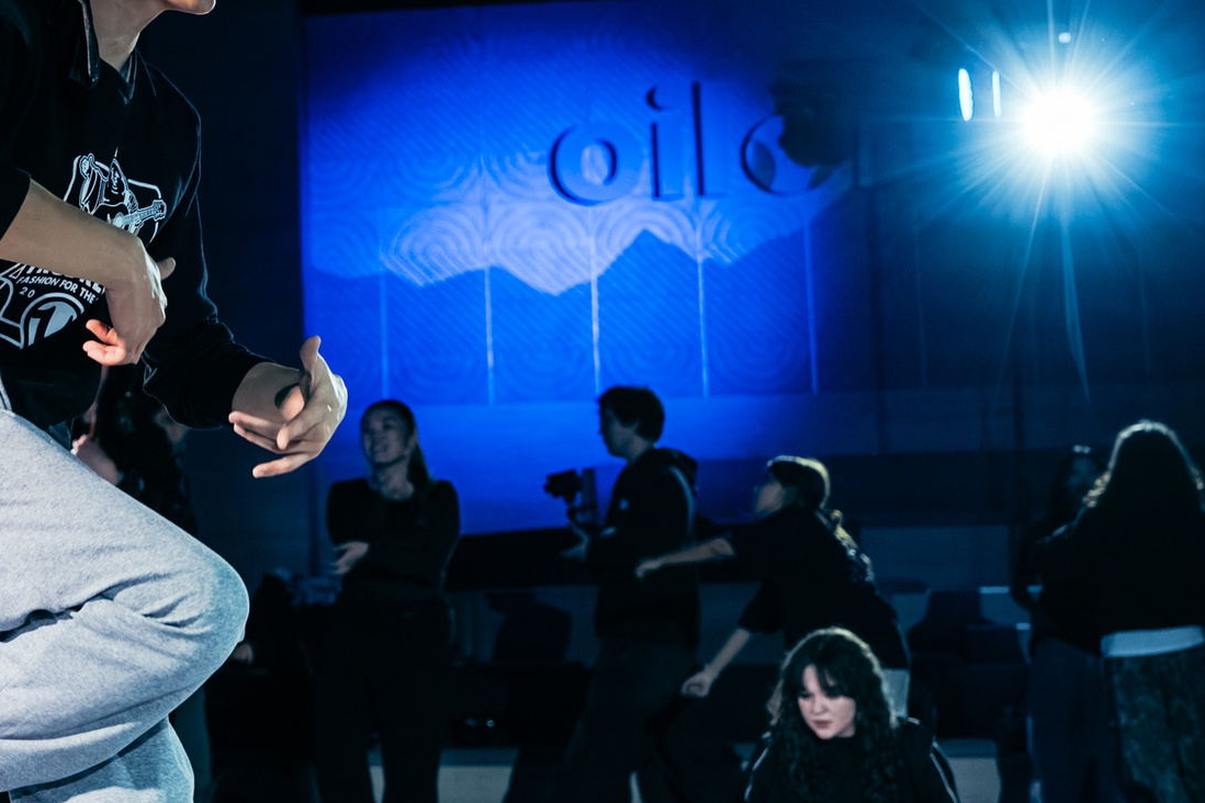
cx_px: 89
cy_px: 347
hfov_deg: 23.5
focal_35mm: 84
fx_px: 2811
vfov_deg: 16.3
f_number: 2.8
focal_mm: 33
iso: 3200
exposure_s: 1/800
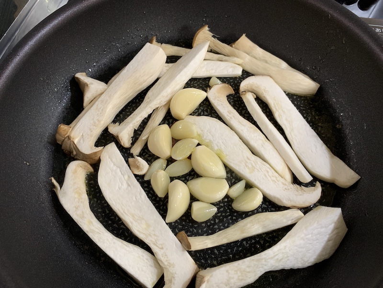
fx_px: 288
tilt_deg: -62.9
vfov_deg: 53.1
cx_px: 192
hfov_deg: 67.3
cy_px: 144
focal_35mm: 26
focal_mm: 4.25
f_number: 1.8
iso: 320
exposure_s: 1/40
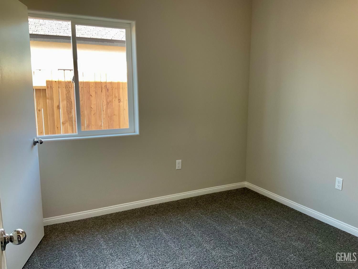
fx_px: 300
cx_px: 179
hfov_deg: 61.7
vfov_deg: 48.2
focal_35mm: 29
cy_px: 134
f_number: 1.8
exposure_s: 1/60
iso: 40
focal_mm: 3
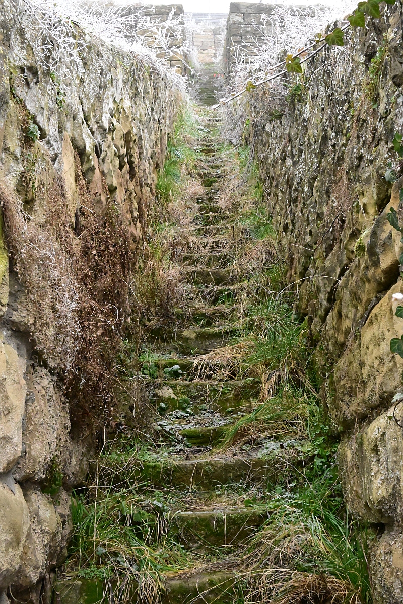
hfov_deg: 29.2
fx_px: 772
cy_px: 302
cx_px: 202
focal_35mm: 46
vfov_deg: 42.7
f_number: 32
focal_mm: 46
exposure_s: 1/200
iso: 28800
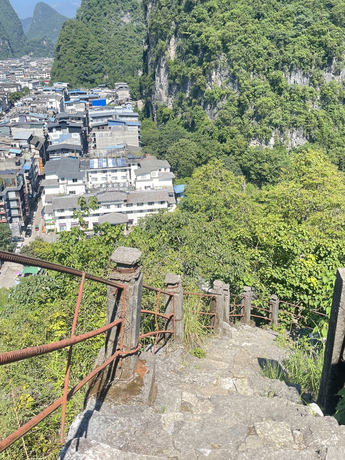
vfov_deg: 57.9
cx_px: 170
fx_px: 412
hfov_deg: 45.4
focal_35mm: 31
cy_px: 187
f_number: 1.6
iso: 32
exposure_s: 1/1003
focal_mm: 5.1
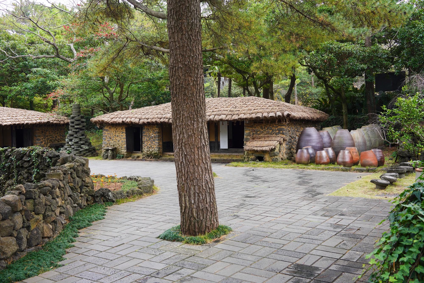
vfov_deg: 37.9
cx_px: 212
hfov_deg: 54.4
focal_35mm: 35
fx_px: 412
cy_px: 142
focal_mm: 35
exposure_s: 1/100
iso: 200
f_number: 5.6
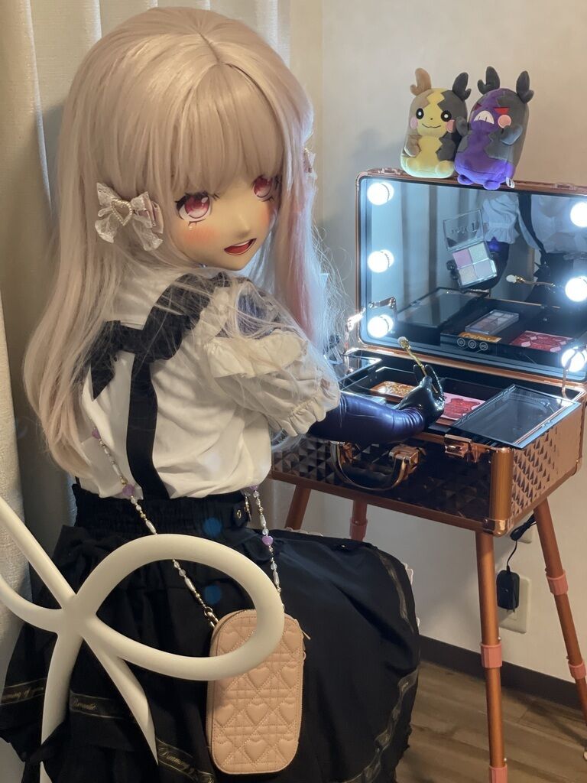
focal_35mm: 52
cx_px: 294
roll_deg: +1.5
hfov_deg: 28.0
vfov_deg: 36.8
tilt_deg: -18.4
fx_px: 1176
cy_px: 392
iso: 250
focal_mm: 6
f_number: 2
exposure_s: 1/50
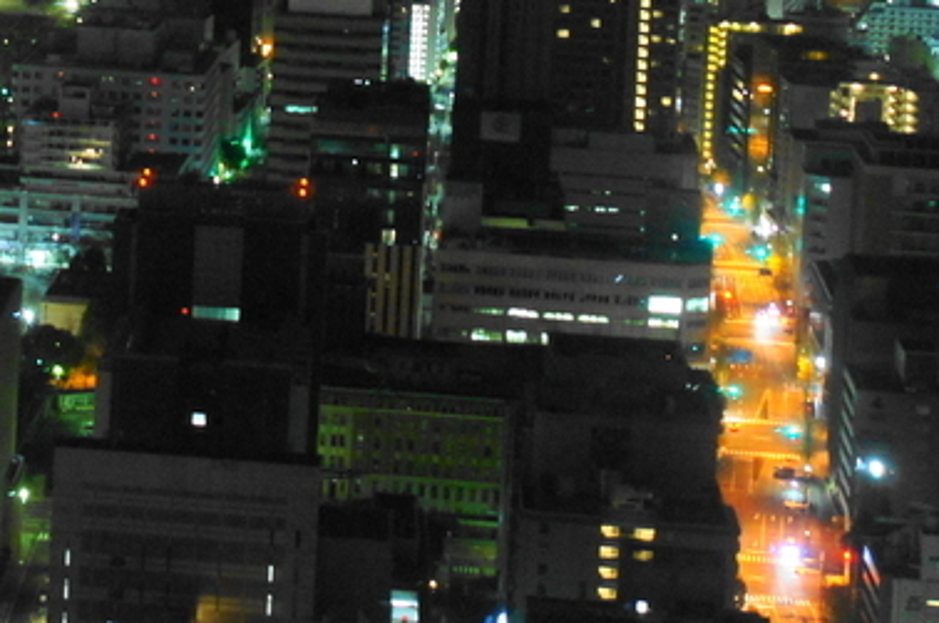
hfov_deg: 14.1
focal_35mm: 143
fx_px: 3725
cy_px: -262
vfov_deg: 9.3
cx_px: -89
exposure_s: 1/10
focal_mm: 30
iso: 6400
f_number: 4
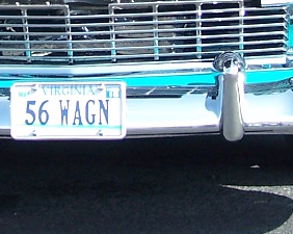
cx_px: 36
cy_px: -47
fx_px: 1369
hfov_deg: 12.1
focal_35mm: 158
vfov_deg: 9.6
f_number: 2.8
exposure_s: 1/350
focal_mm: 6.3
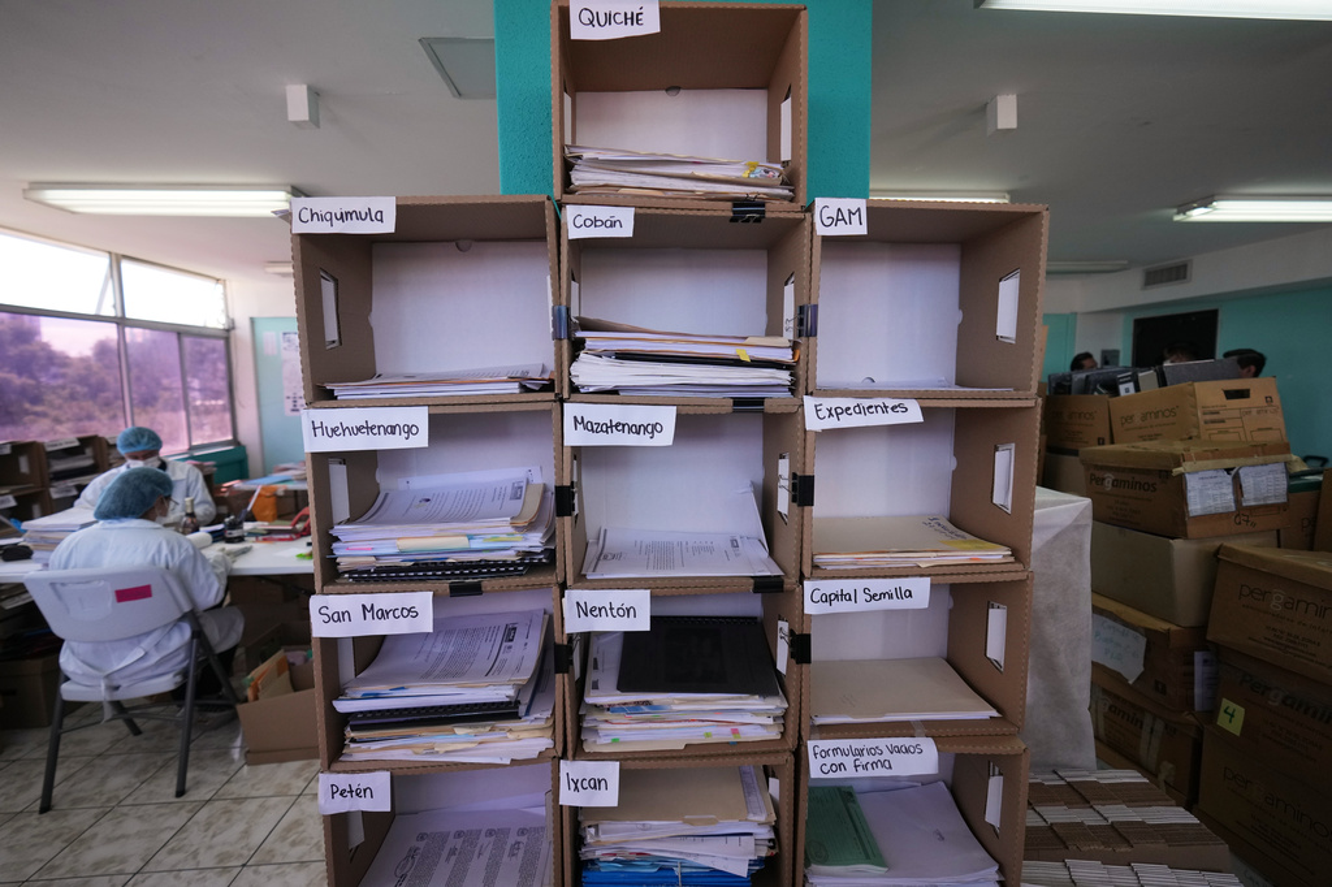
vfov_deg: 73.7
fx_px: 592
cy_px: 444
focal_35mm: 16
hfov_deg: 96.8
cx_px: 666
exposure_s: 1/800
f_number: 2.8
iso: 800
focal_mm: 16
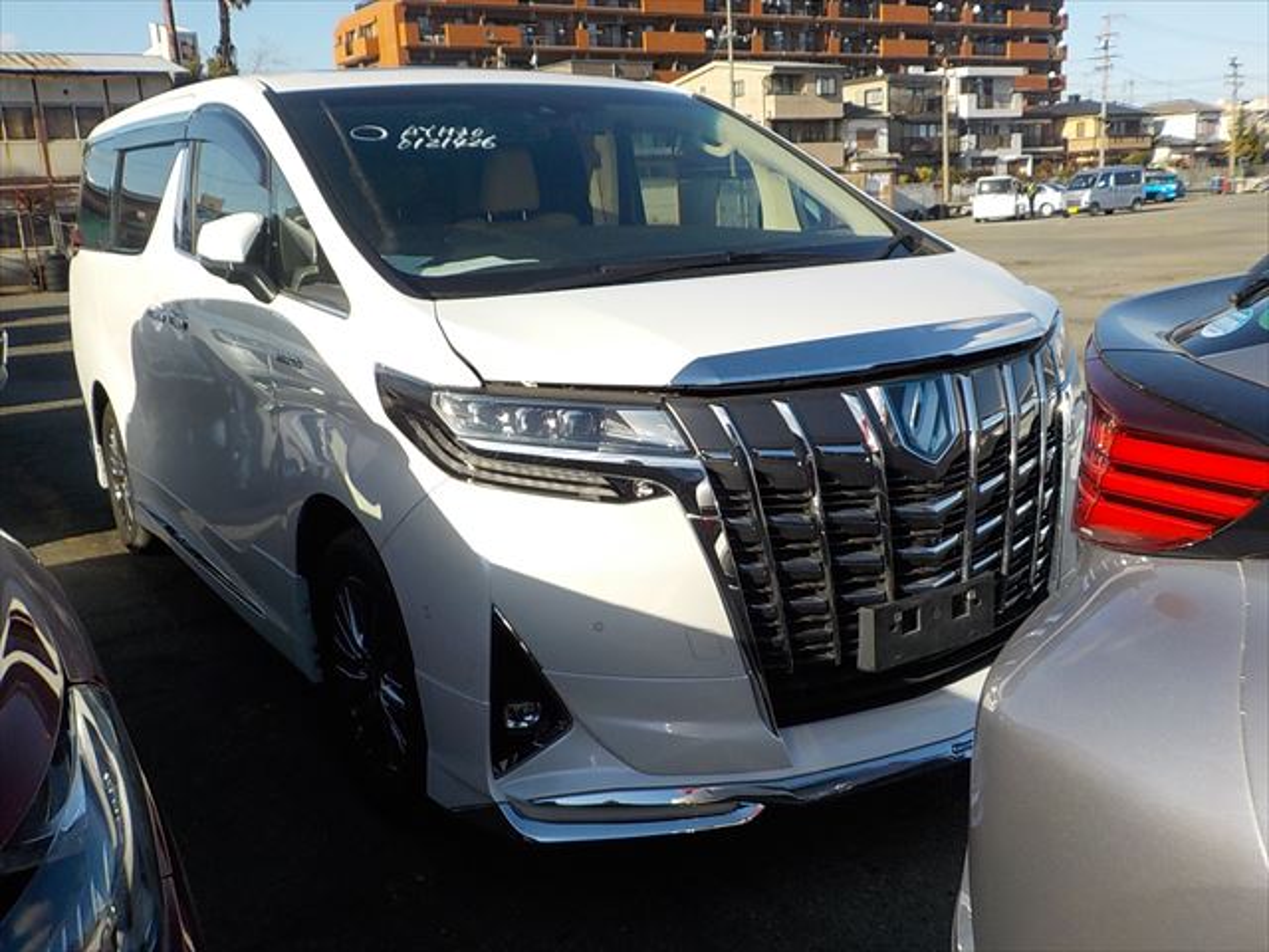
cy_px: 476
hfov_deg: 60.0
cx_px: 634
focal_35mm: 30
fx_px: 1100
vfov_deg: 46.8
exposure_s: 1/1000
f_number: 3.3
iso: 125
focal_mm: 4.1
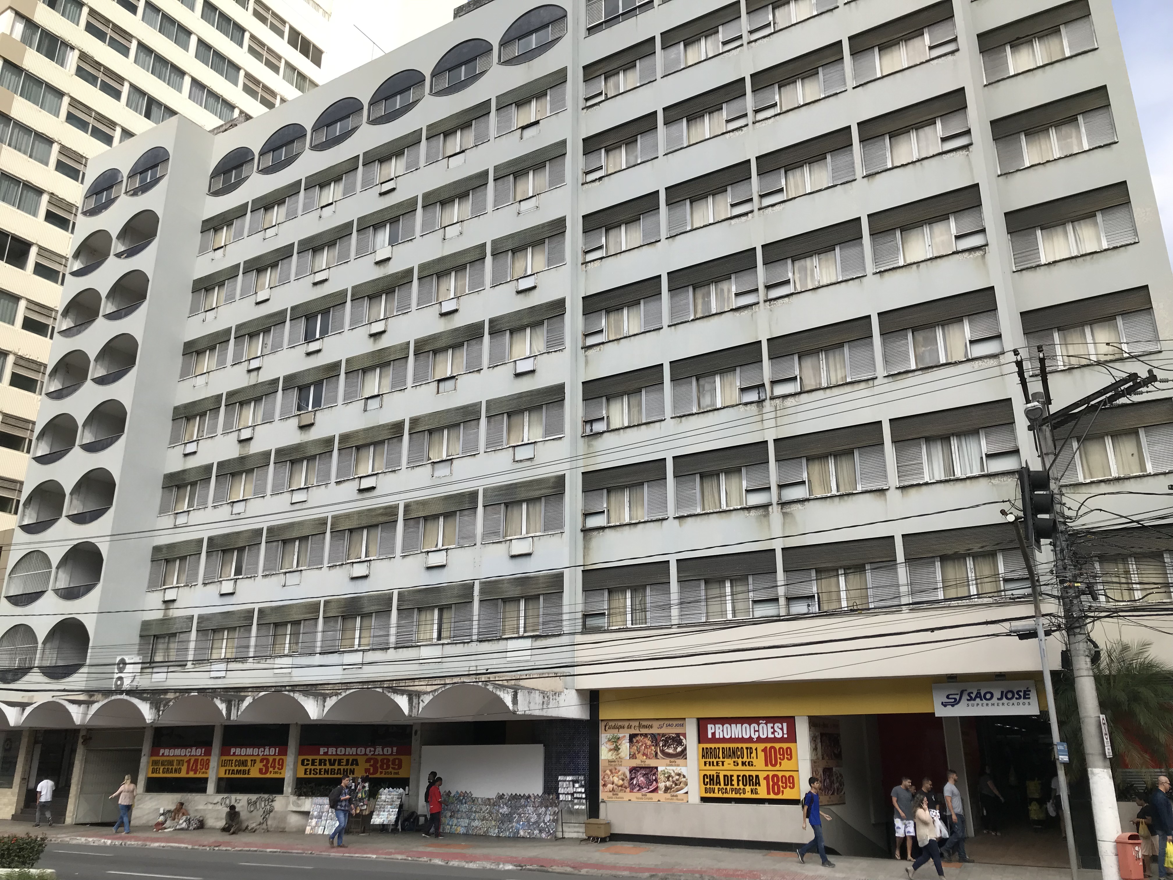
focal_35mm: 28
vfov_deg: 49.7
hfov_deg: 63.4
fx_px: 949
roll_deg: +0.9
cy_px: 440
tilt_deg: +19.5
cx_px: 586
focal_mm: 3.99
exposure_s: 1/1808
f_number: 1.8
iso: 20
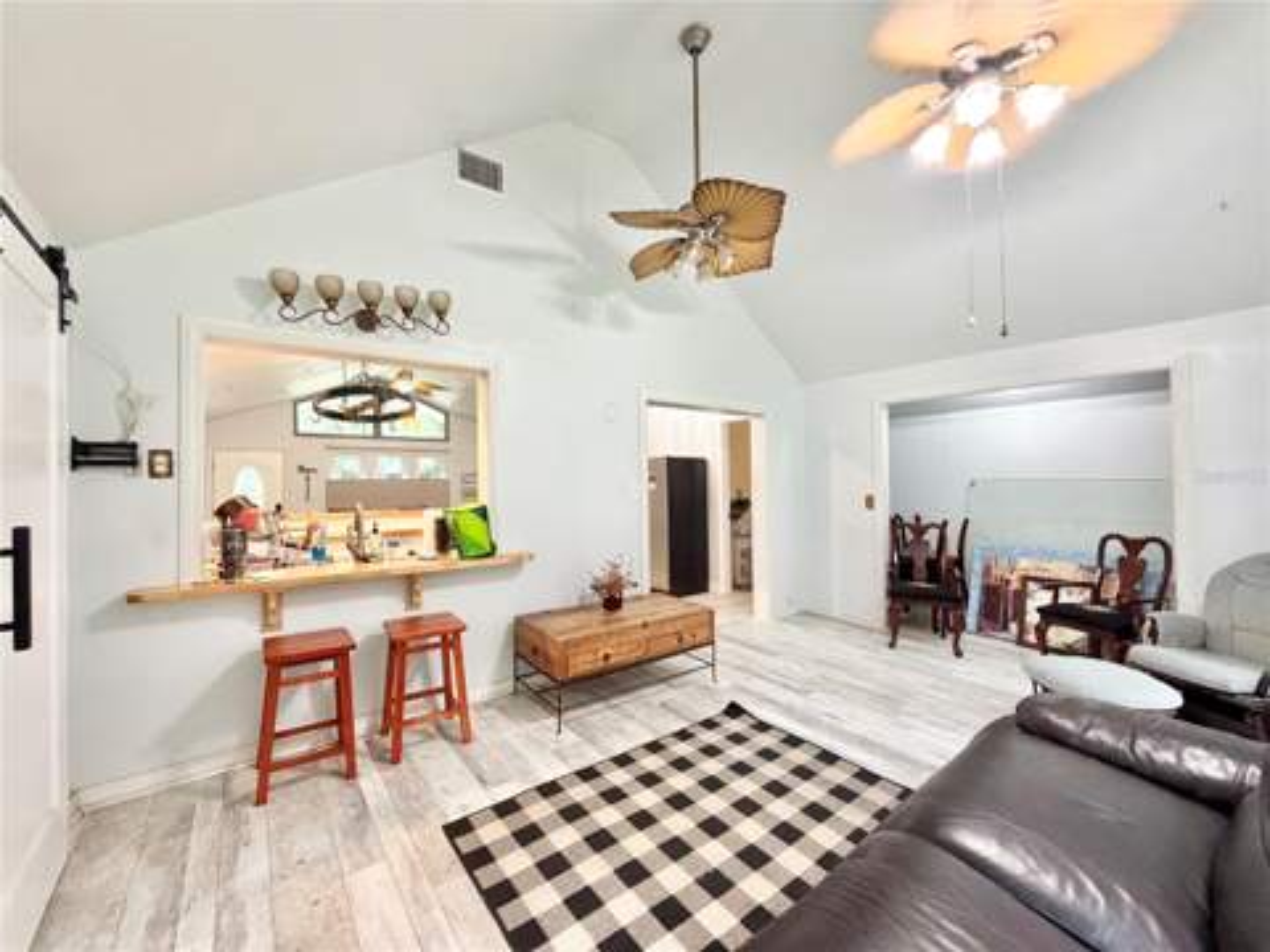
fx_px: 514
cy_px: 476
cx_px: 635
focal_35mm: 14
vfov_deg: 85.7
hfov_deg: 102.1
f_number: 2.2
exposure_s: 1/60
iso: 400
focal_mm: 2.22
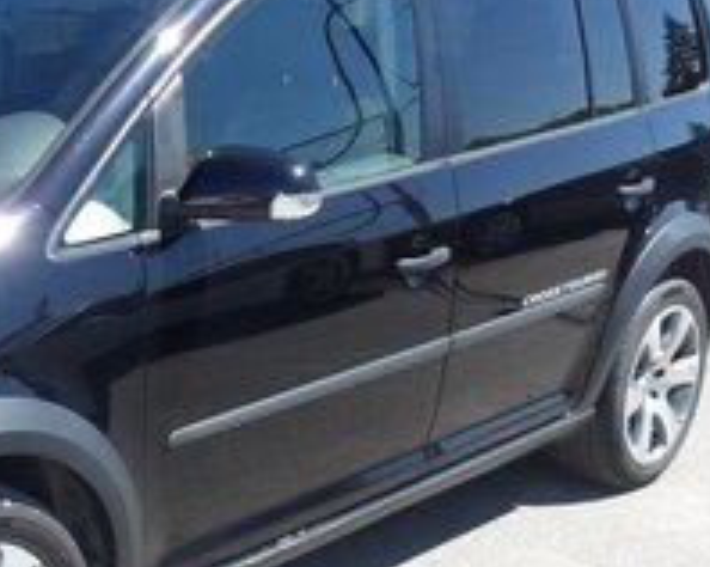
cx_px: -32
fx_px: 1365
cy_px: 398
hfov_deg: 27.2
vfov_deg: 23.3
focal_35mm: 65
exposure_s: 1/614
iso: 100
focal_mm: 4.9
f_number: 3
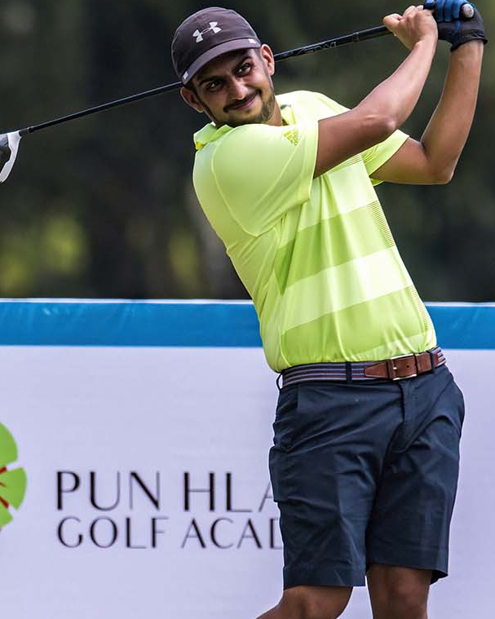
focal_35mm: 1157
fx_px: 21192
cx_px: 183
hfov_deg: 1.3
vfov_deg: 1.7
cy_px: 382
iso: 1600
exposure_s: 1/2500
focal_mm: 650
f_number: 8
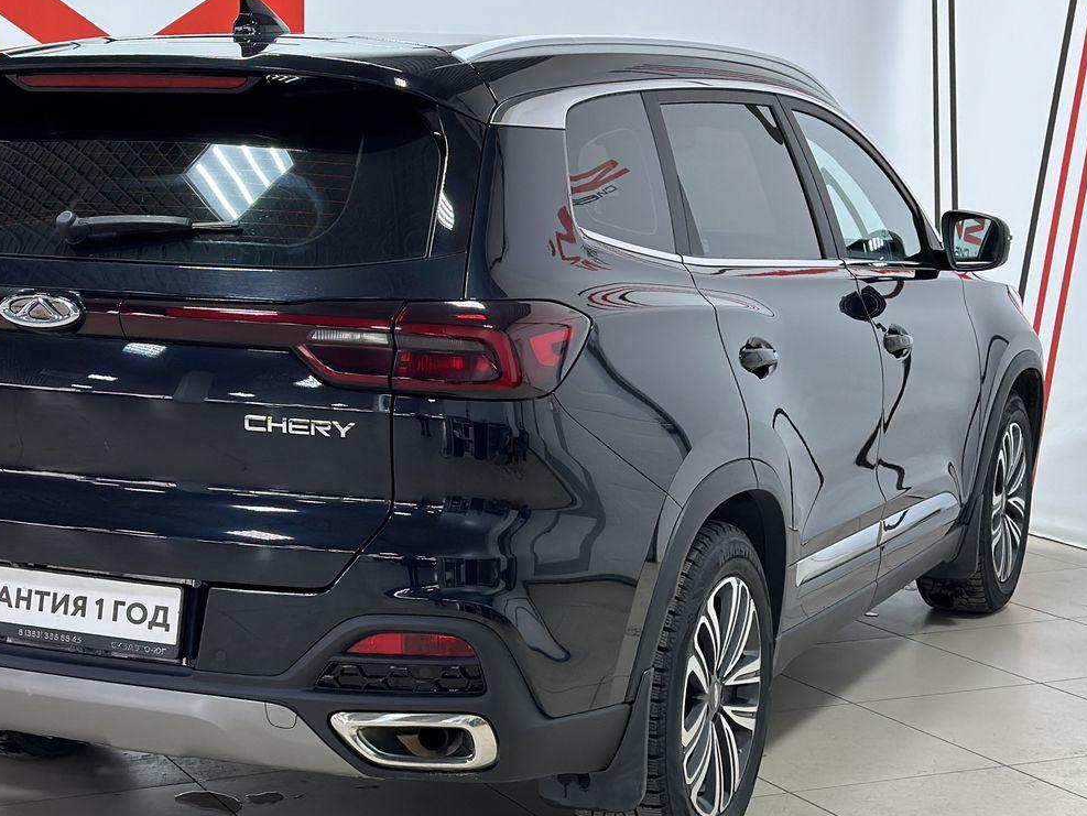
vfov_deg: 21.0
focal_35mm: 70
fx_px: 2199
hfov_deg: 27.7
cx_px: 412
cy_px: 531
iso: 200
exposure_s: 1/100
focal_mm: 6.86
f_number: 1.78
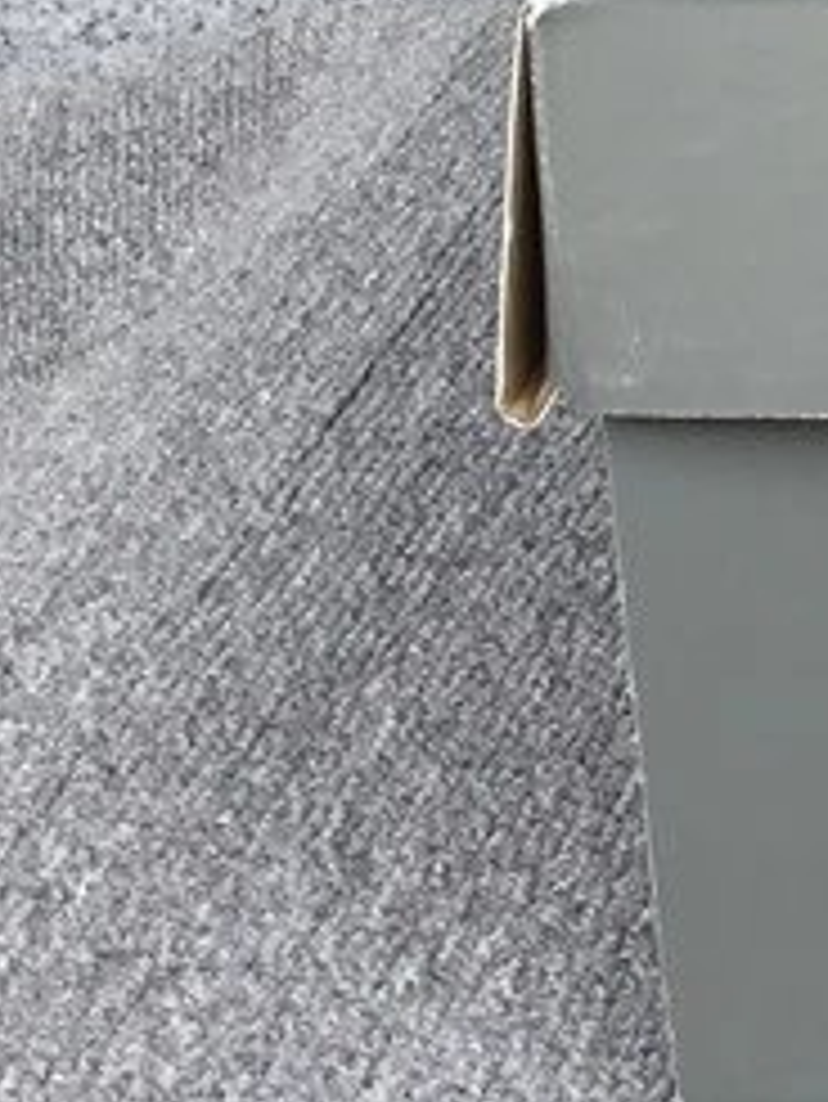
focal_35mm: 114
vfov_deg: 16.5
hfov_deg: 11.4
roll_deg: -0.5
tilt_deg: -18.2
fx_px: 3633
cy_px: -232
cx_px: 1773
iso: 25
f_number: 2.4
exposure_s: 1/413
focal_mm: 3.3
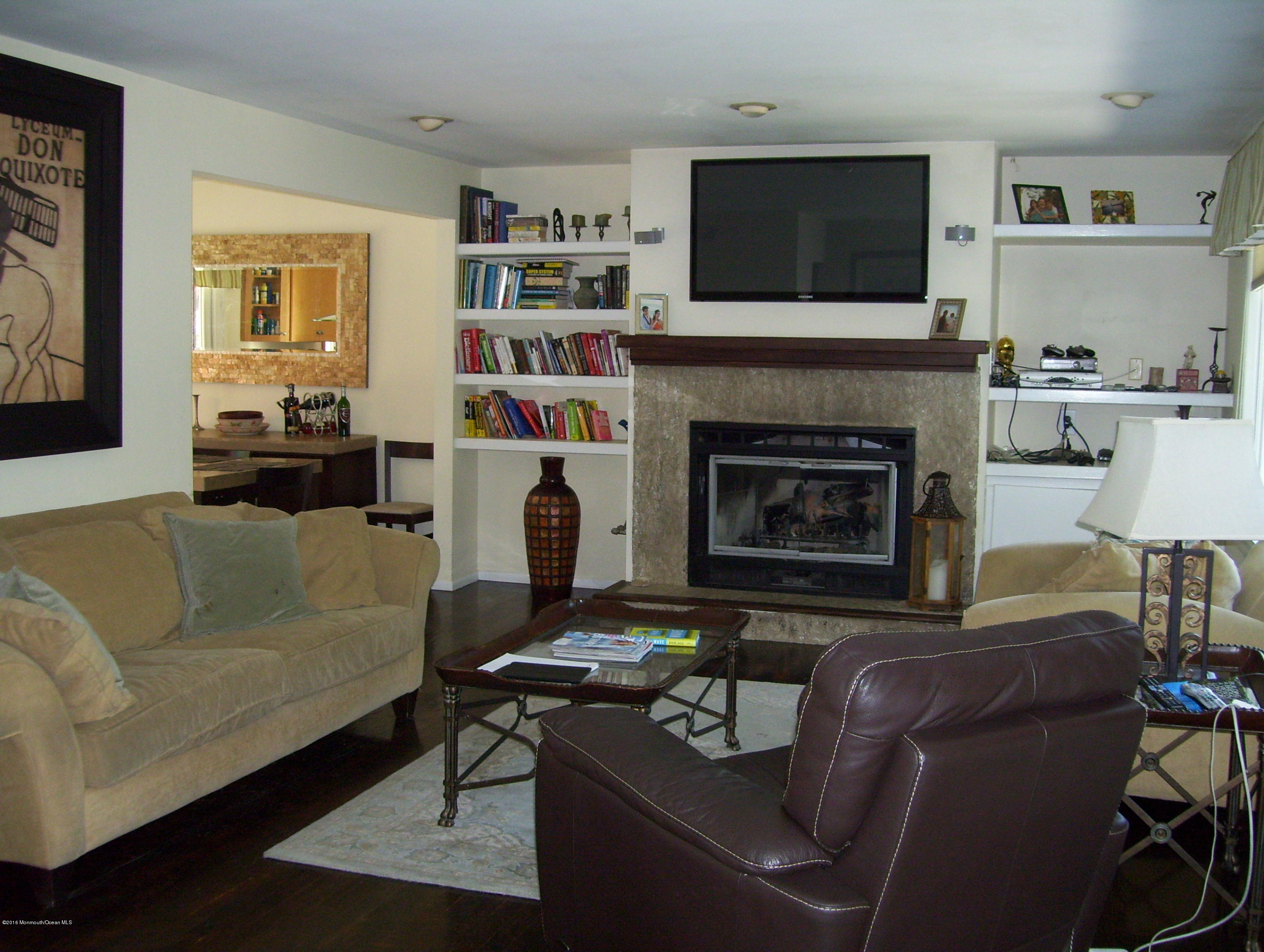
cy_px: 476
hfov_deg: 51.3
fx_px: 1316
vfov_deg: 39.7
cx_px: 632
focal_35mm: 36
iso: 200
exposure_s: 1/60
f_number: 2.7
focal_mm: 6
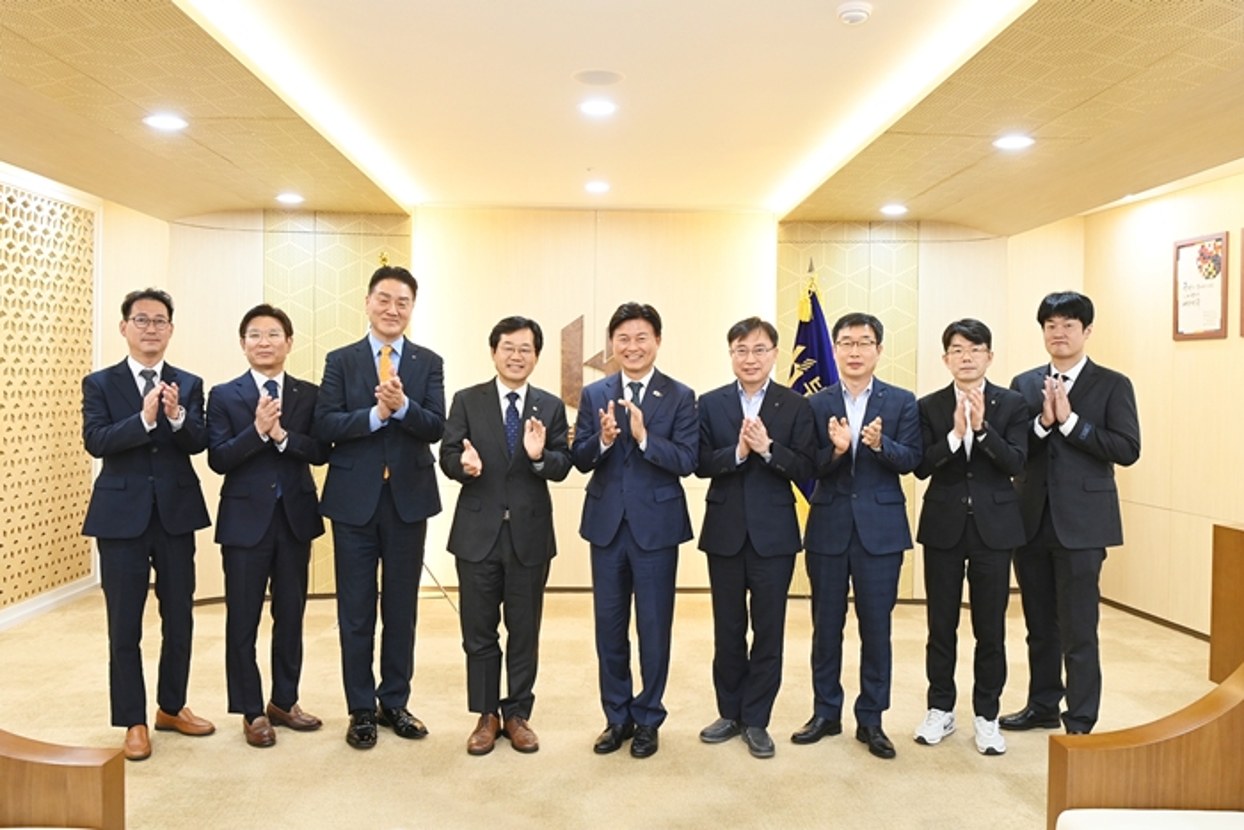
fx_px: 933
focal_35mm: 27
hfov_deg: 67.4
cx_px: 622
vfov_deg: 47.9
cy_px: 415
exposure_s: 1/125
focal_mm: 27
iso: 2500
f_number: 5.6
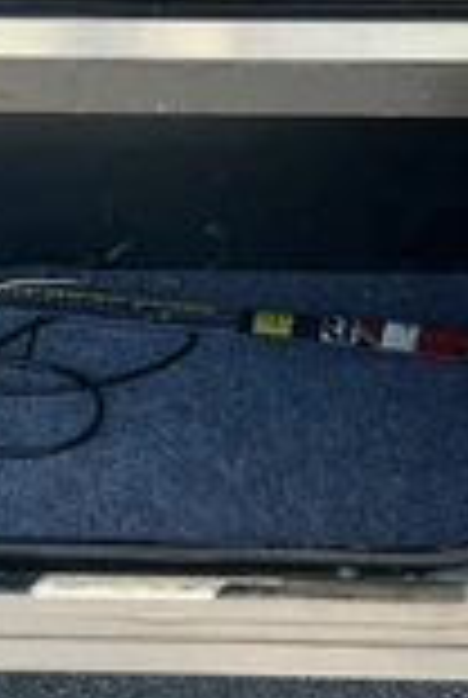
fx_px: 1456
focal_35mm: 75
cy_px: 198
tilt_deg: -20.8
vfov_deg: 26.7
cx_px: 76
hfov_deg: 18.1
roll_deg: +1.6
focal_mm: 3
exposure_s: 1/262
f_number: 1.8
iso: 25
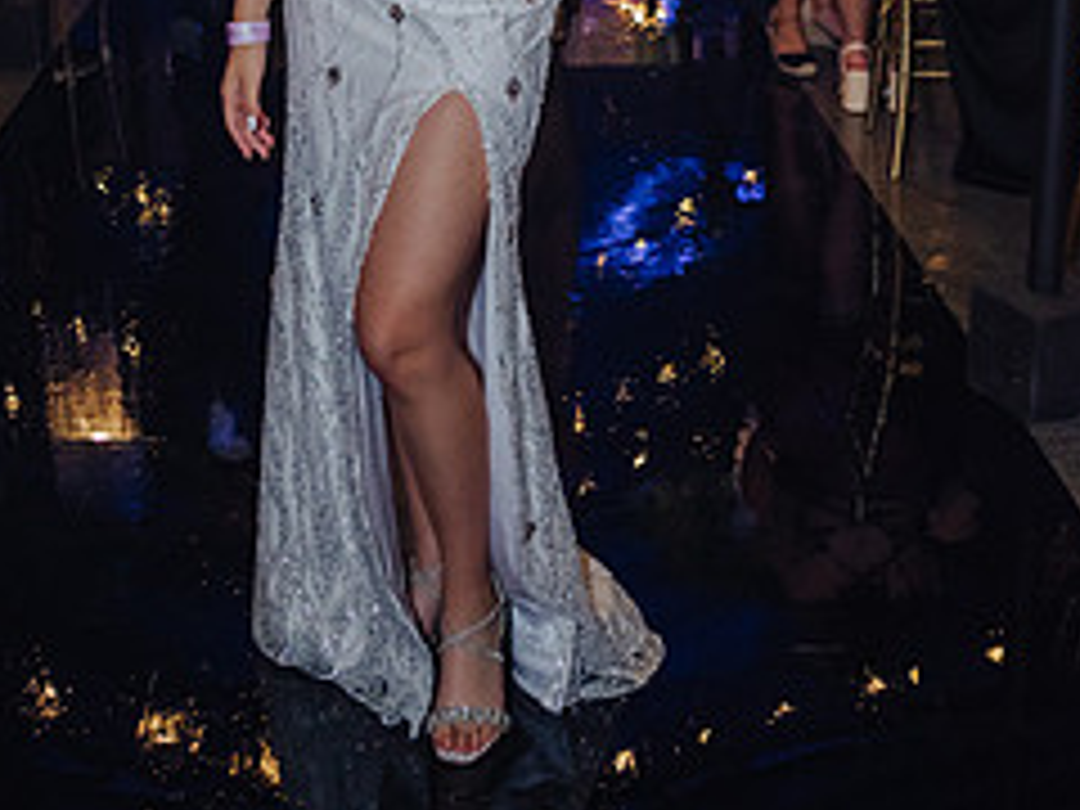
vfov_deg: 22.0
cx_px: 446
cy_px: -81
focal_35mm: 63
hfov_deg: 30.7
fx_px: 1966
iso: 2000
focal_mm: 35
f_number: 3.5
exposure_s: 1/125
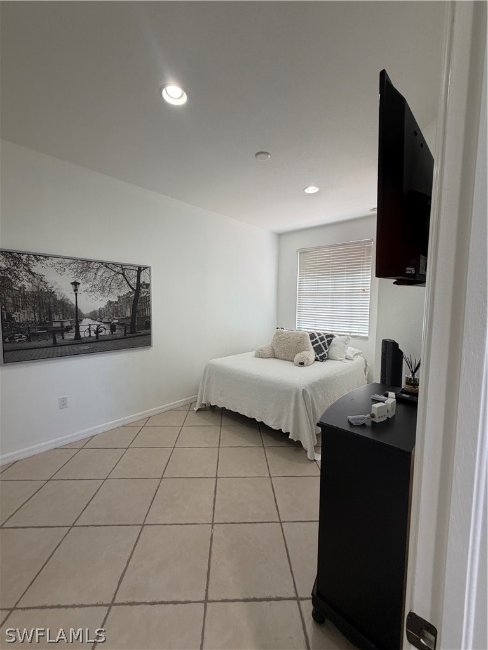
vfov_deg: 102.1
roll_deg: -2.9
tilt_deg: -0.6
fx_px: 263
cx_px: 244
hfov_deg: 85.7
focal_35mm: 14
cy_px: 325
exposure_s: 1/120
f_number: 2.2
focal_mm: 2.22
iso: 160
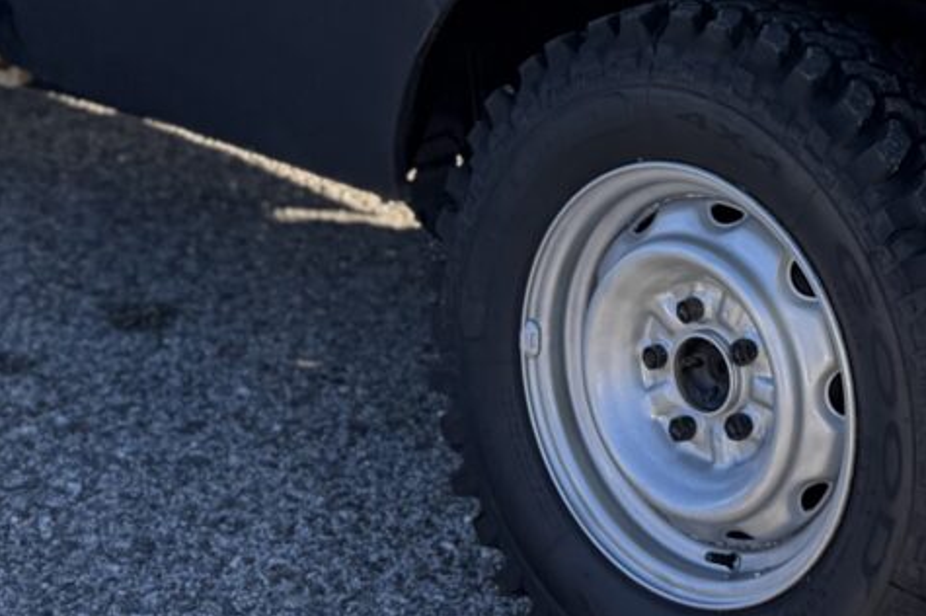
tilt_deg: -10.4
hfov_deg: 20.0
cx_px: 745
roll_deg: -3.8
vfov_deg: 12.9
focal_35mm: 101
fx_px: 2596
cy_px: -285
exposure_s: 1/742
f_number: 1.78
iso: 100
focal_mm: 6.76
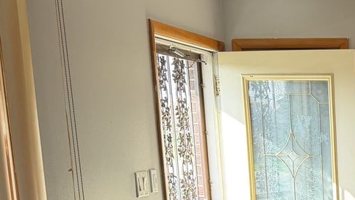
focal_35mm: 78
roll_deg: +0.5
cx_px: 479
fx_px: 734
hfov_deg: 23.5
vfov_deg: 14.6
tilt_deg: -12.9
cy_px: 287
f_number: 1.78
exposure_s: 1/121
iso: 80
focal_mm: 6.76
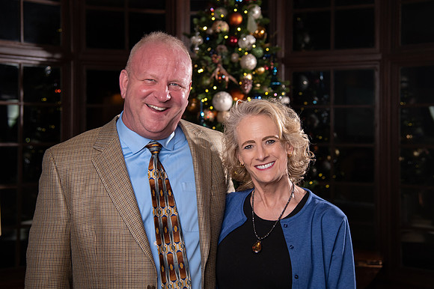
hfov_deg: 33.8
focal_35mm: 59
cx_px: 207
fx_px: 714
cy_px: 118
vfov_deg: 22.9
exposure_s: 1/250
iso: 1600
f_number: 4
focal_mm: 50
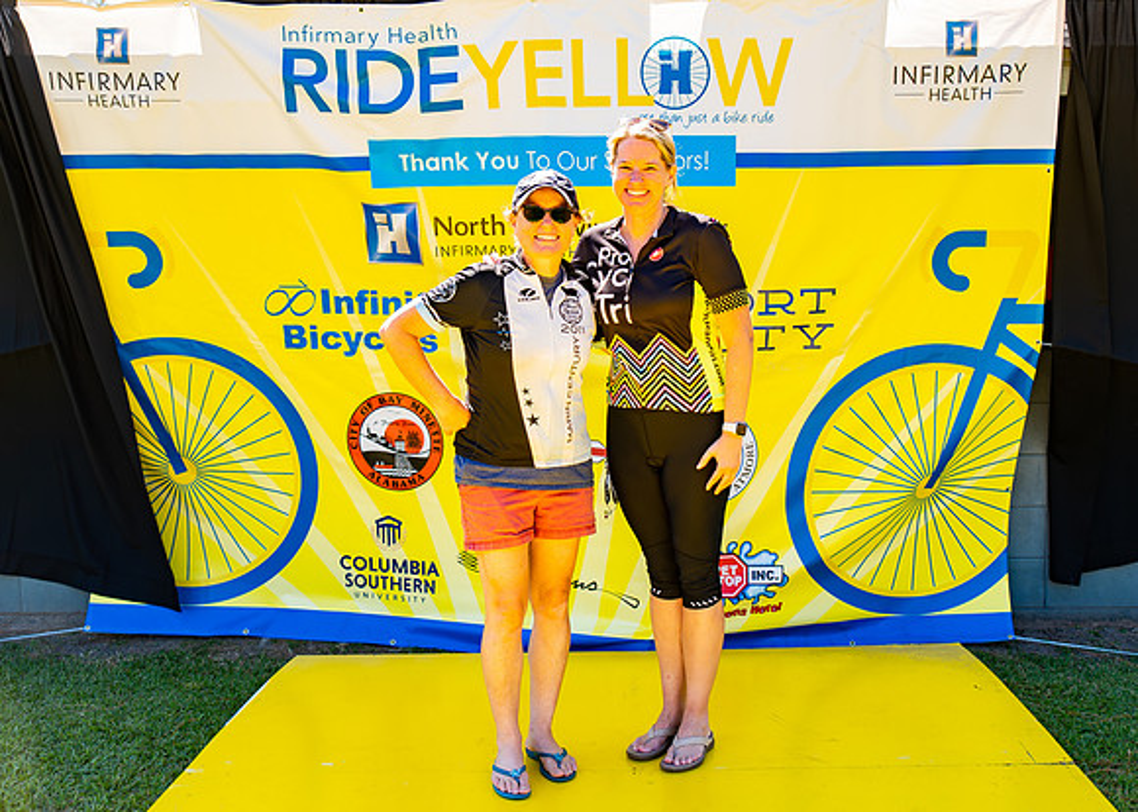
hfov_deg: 46.1
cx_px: 639
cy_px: 410
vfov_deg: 33.9
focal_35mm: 41
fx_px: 1334
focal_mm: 35
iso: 100
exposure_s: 1/200
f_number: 2.8
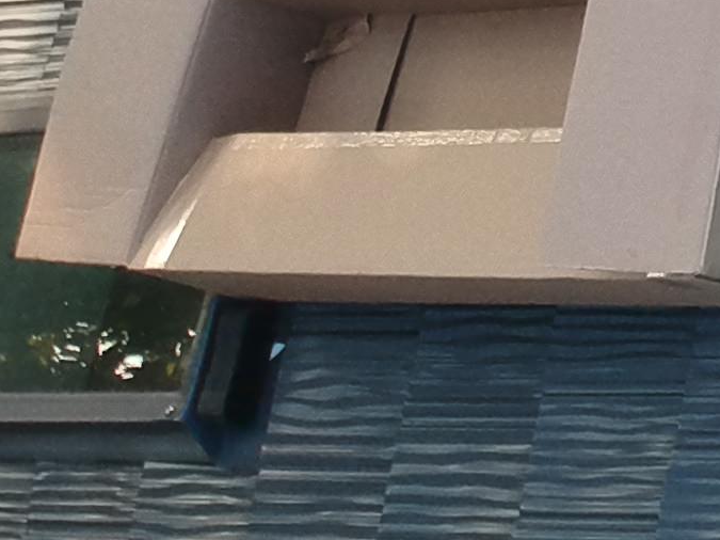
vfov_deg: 9.4
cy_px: -570
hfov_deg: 11.4
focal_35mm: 147
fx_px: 3057
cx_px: 1654
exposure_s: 1/500
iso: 400
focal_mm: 4.49
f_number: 2.6
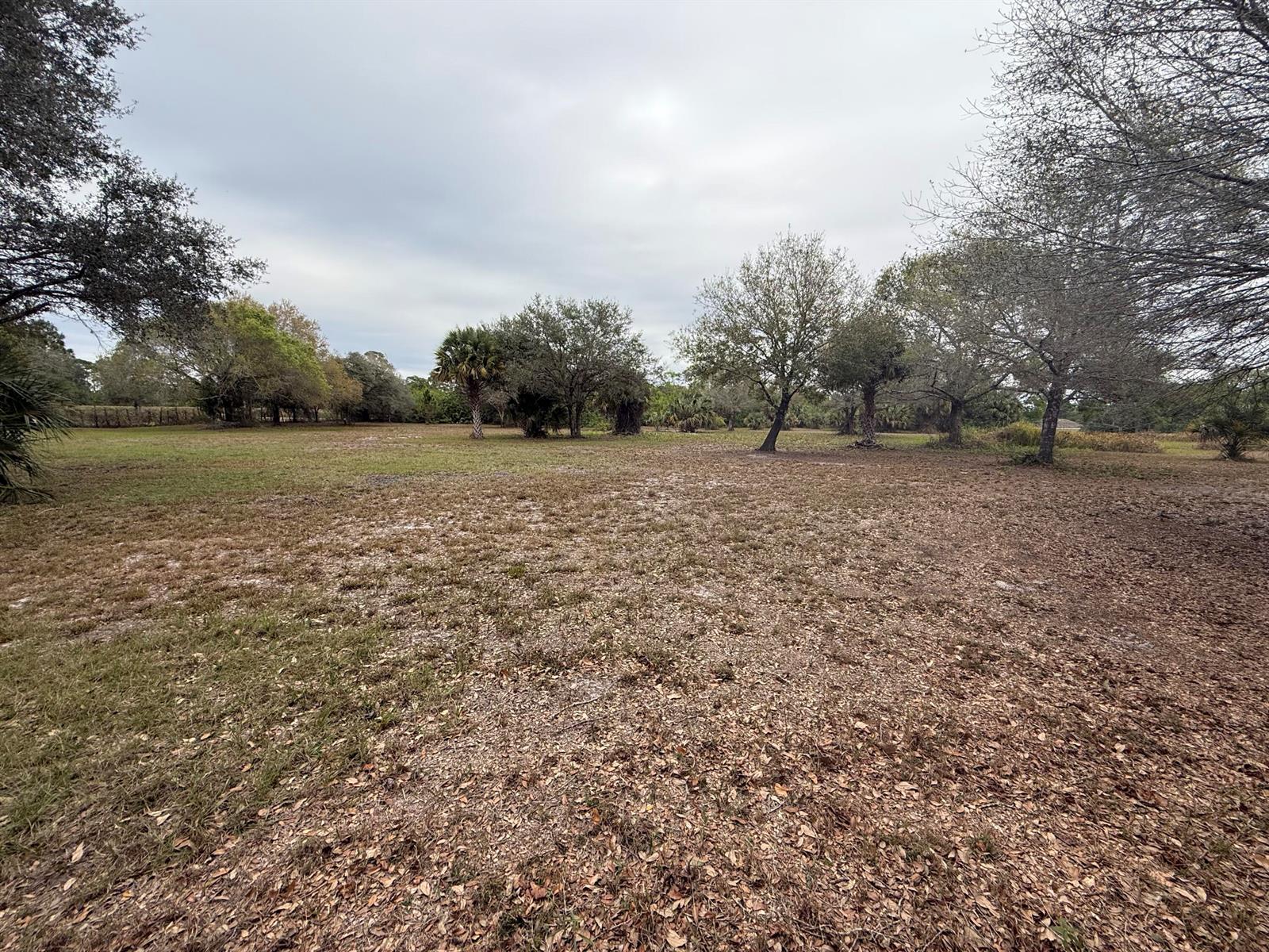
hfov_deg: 102.1
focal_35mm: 14
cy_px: 476
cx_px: 634
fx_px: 513
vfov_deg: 85.7
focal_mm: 2.22
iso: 50
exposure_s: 1/490
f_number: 2.2
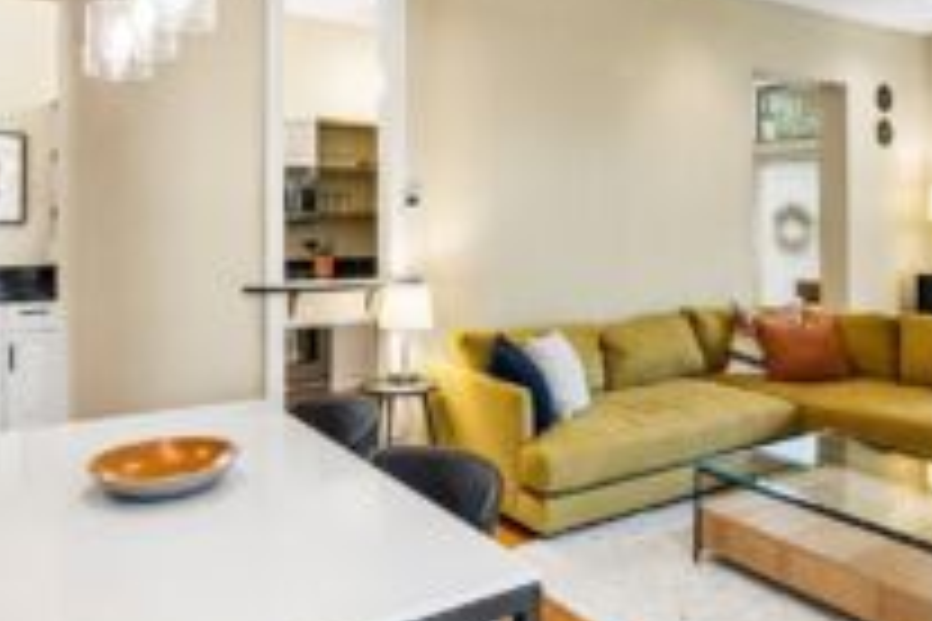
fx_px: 751
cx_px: 464
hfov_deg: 63.7
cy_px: 209
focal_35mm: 29
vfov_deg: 44.3
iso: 250
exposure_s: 1/4
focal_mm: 10
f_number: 9
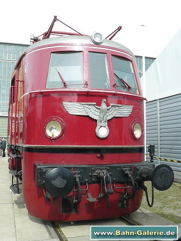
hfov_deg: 39.7
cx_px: 90
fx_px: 251
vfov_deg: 51.3
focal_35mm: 36
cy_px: 120
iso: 100
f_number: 5.6
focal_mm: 6
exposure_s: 1/200
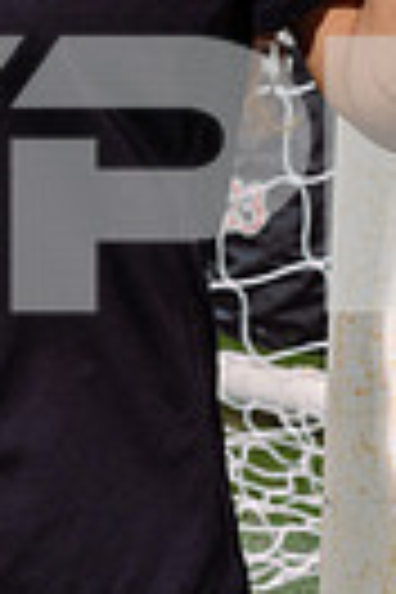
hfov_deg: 11.4
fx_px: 1963
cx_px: -32
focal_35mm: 119
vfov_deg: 16.4
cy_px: -140
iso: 160
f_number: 7.1
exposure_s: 1/250
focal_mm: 35
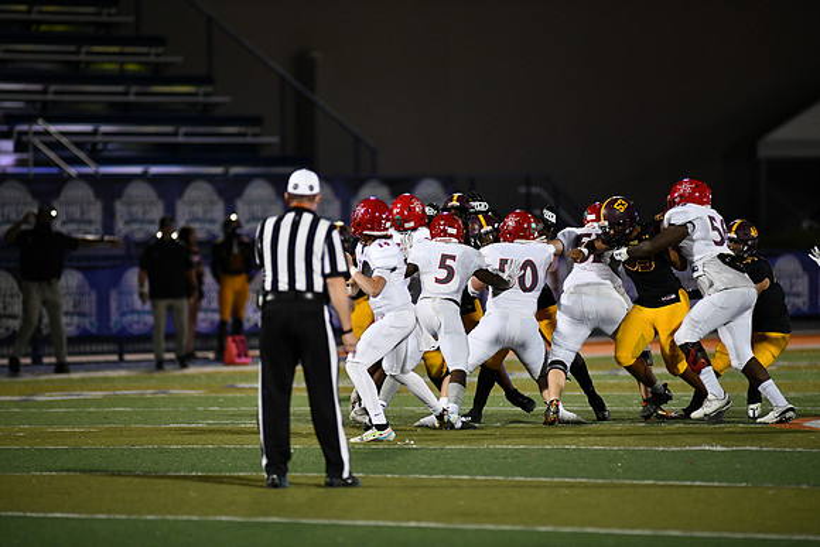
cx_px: 410
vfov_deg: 4.6
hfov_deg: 6.9
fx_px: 6835
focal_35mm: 300
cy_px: 274
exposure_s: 1/1000
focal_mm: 300
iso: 2000
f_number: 2.8
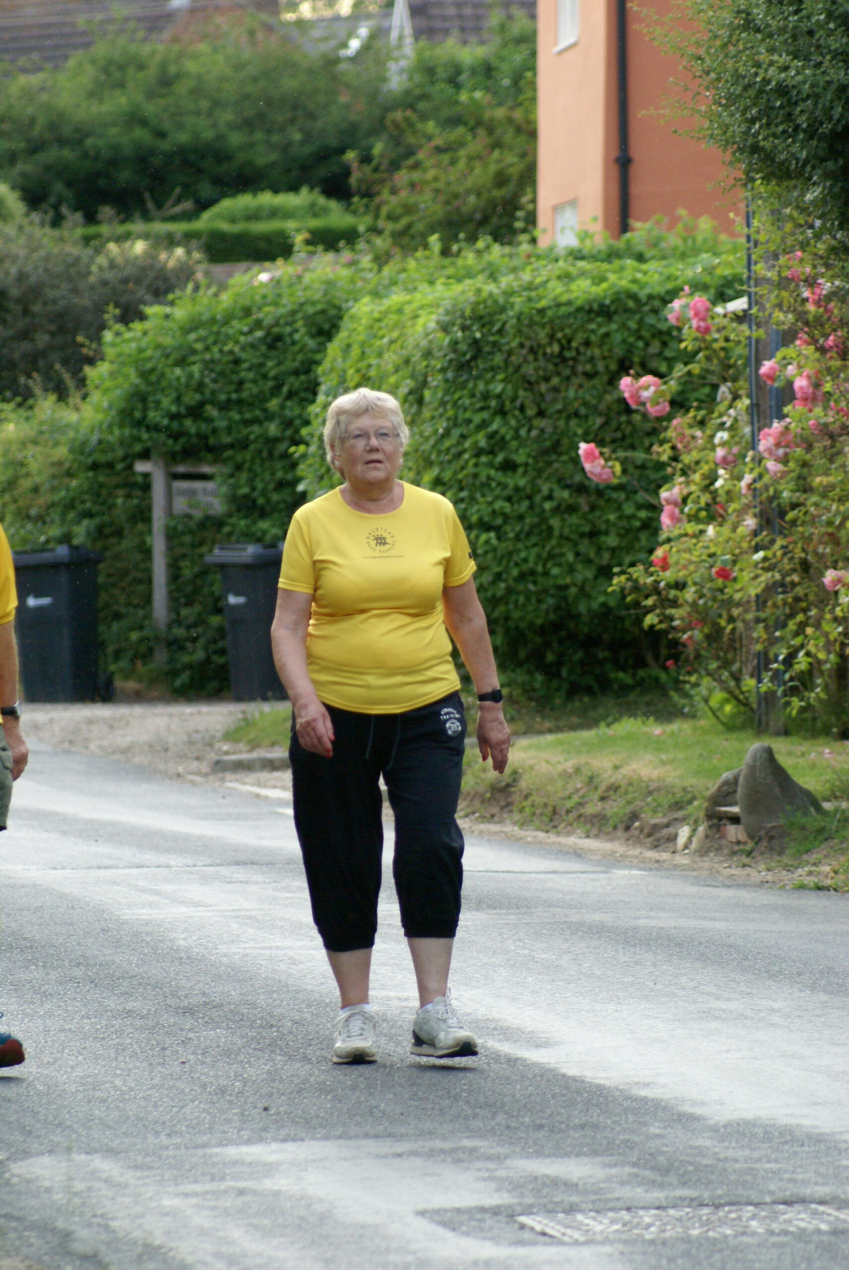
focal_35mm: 270
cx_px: 424
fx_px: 9534
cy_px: 635
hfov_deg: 5.1
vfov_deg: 7.6
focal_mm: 180
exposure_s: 1/250
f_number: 5.6
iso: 800
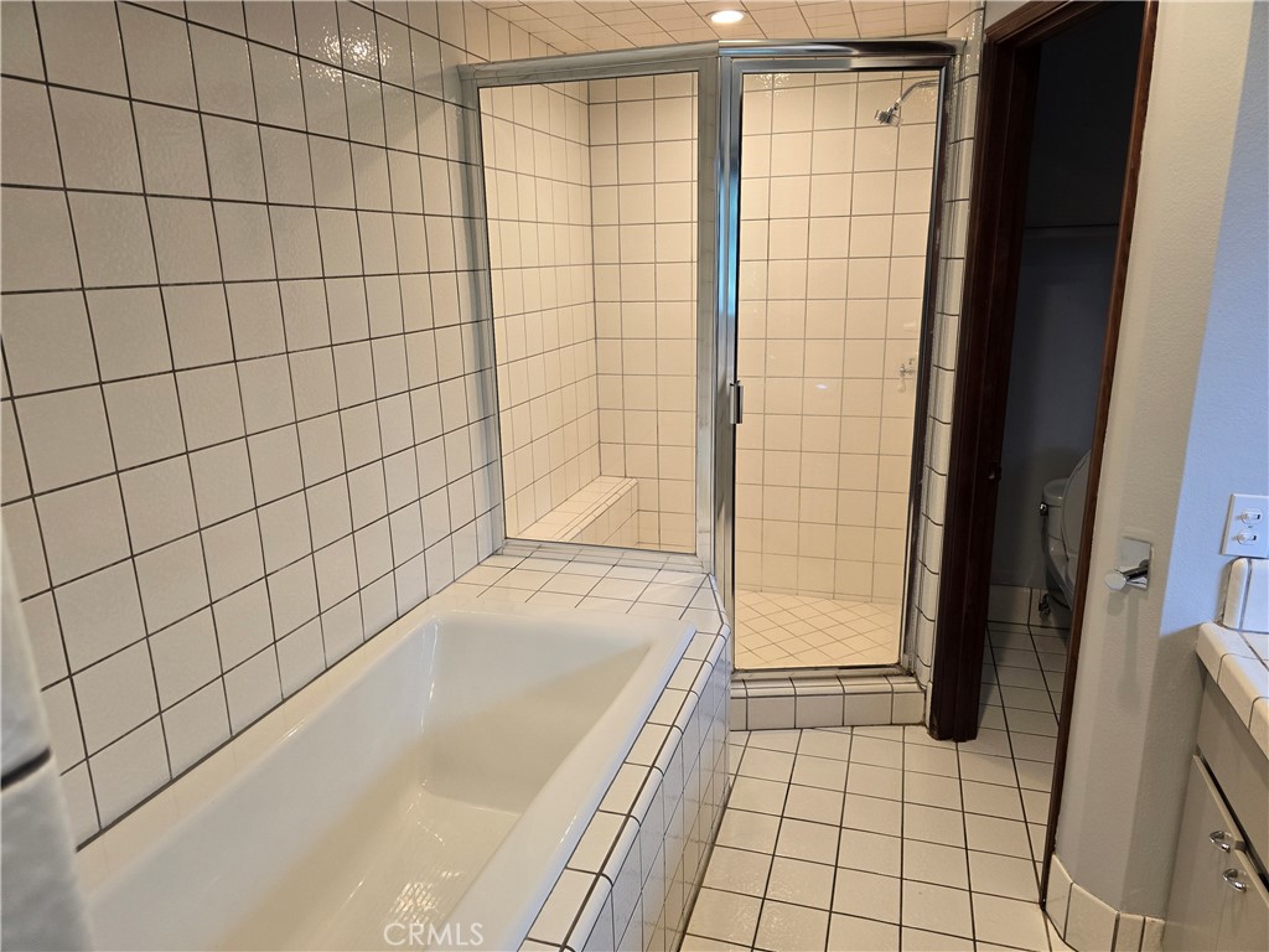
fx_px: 843
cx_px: 634
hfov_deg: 73.9
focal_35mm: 23
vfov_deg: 58.9
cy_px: 476
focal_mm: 6.3
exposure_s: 1/120
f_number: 1.7
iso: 200
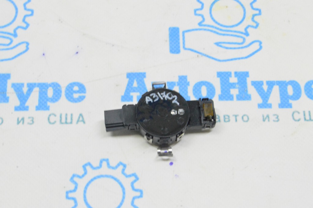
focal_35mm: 82
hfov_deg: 24.6
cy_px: 104
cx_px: 156
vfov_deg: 16.5
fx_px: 717
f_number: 20
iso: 6400
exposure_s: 1/15
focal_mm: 55
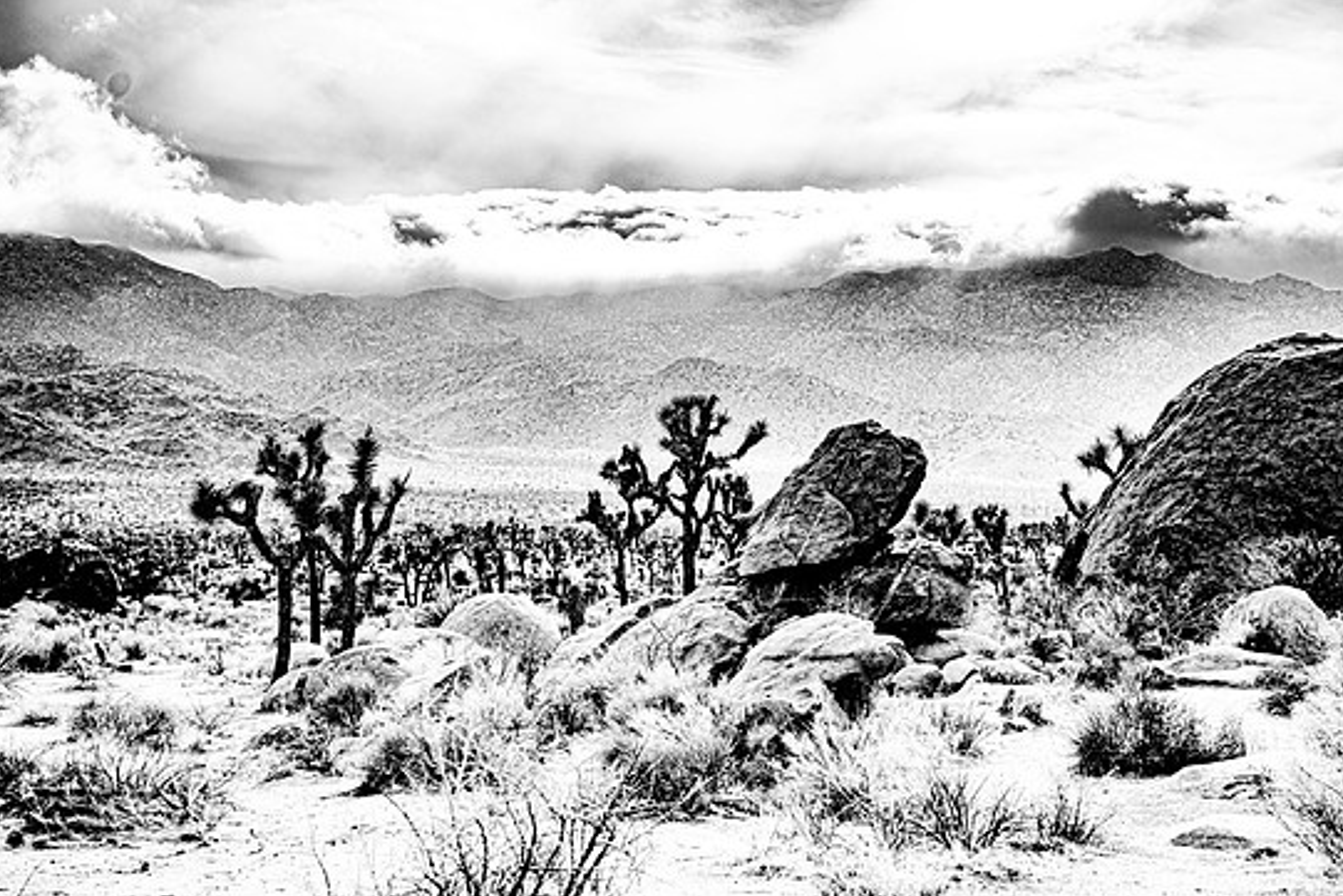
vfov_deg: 23.0
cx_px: 685
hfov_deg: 33.9
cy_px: 436
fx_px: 2201
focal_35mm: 59
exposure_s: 1/1000
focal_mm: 55
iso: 100
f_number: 4
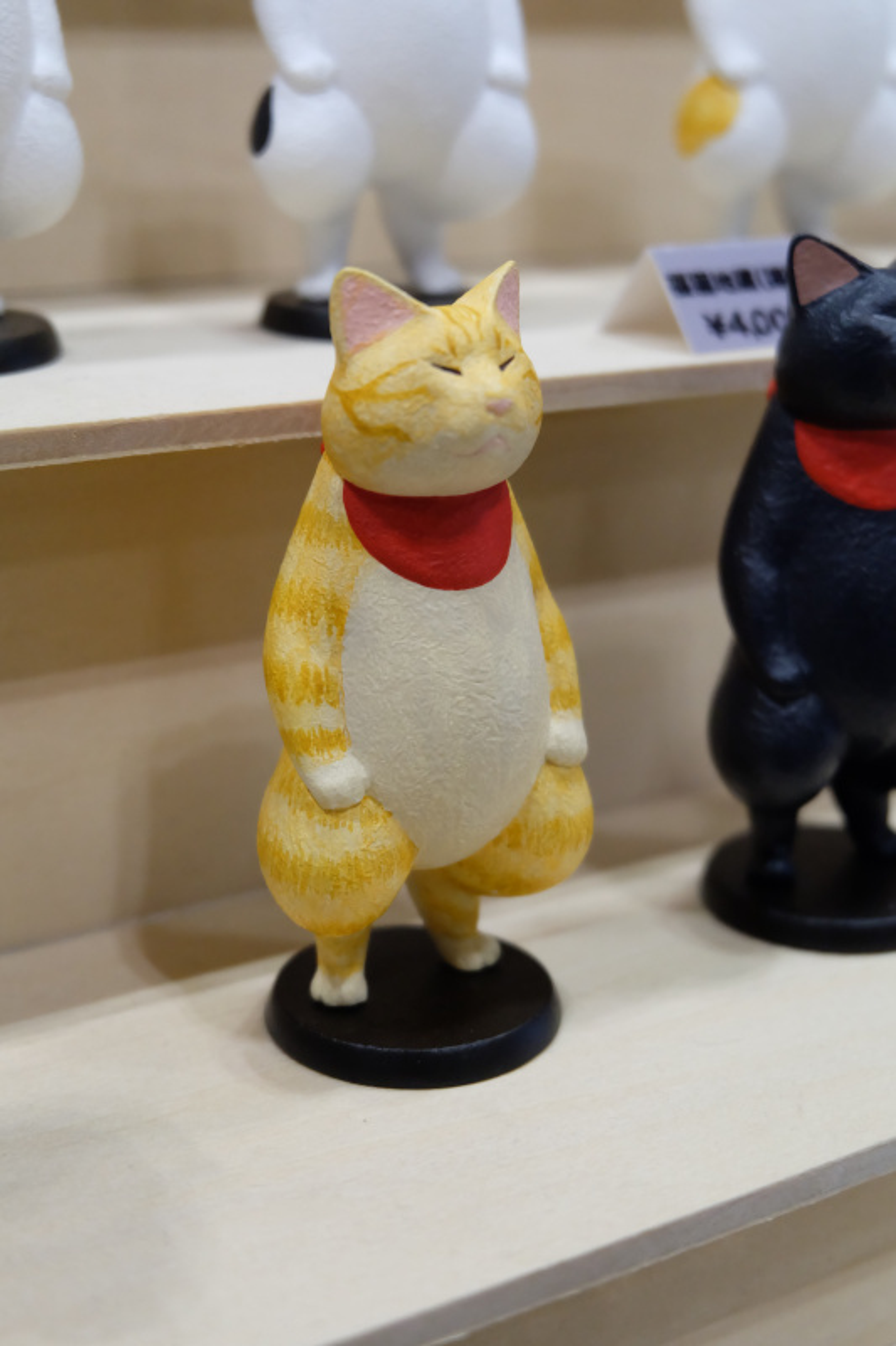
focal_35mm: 49
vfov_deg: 40.4
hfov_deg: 27.5
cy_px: 673
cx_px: 448
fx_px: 1830
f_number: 5
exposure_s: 1/110
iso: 3200
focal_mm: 32.5
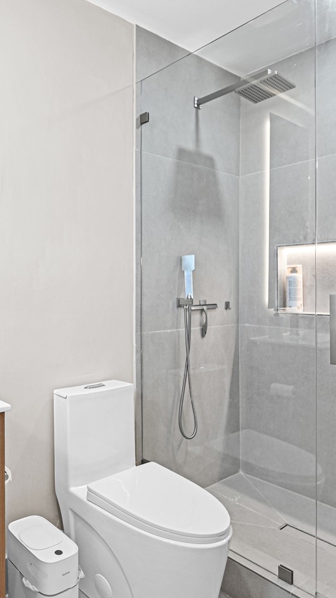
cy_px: 290
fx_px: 412
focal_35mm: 26
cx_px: 50
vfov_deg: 71.9
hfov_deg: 41.7
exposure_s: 1/25
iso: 100
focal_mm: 14
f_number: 4
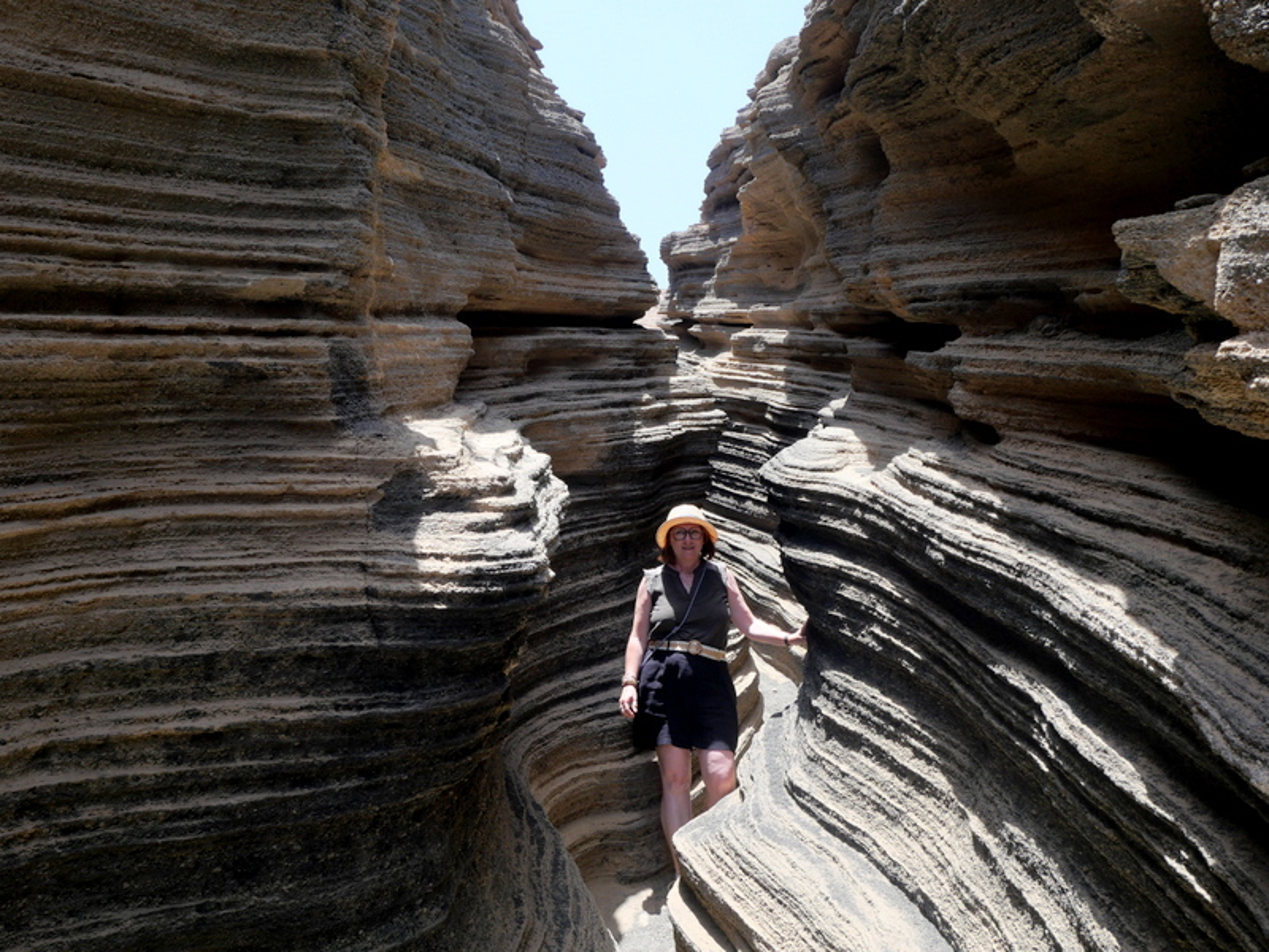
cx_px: 634
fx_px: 1246
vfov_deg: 41.8
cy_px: 476
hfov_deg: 54.0
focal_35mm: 34
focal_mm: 17
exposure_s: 1/200
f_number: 6.3
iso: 200
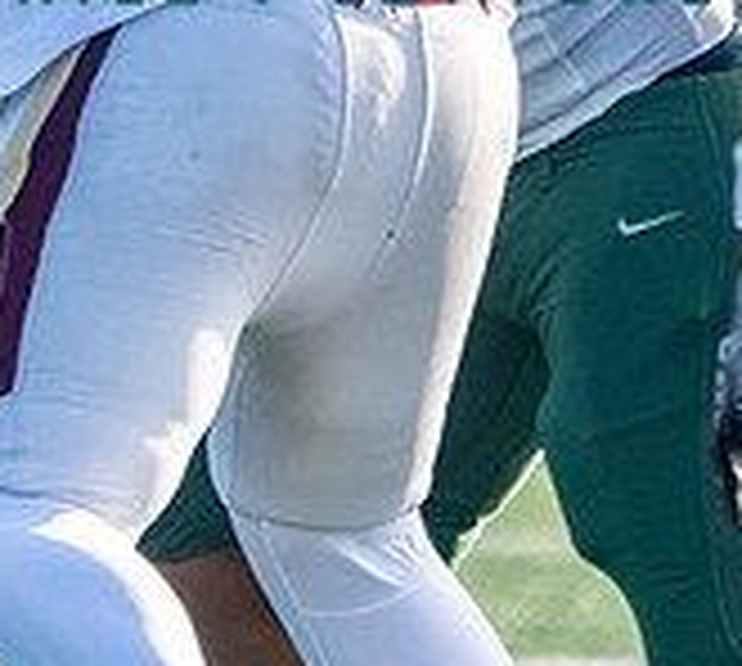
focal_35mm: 2495
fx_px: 57474
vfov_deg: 0.7
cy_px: -405
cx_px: 144
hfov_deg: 0.7
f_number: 8
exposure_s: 1/1250
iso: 1250
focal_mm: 560
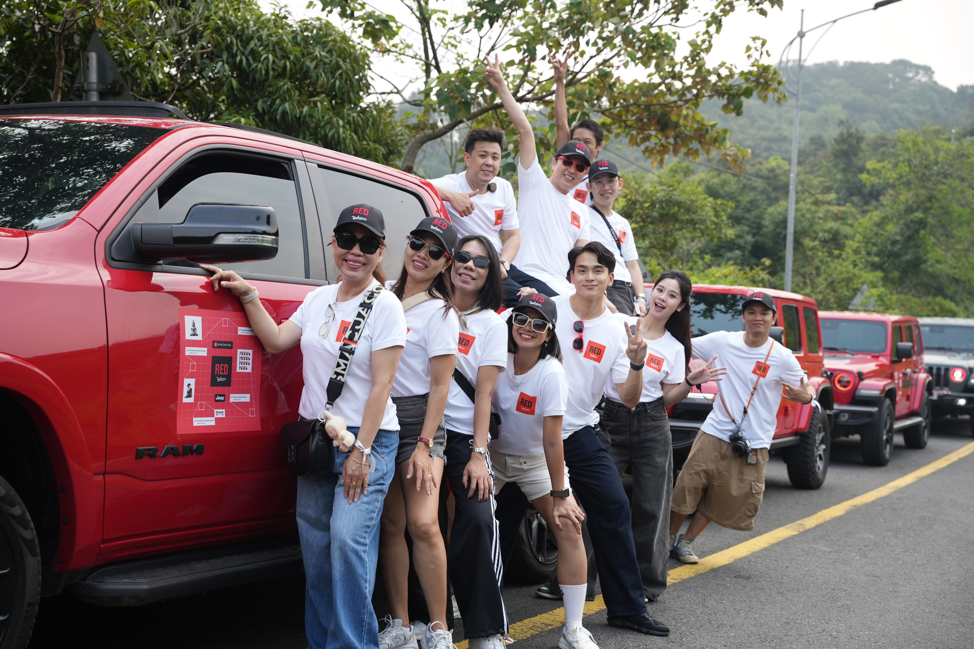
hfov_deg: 41.0
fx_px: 1304
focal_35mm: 48
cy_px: 324
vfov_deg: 28.0
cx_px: 487
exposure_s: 1/400
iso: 200
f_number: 3.5
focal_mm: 48.2
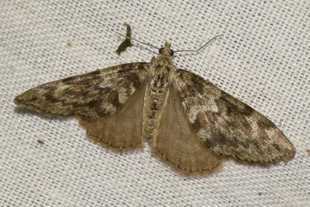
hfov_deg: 11.8
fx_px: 1500
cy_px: 104
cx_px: 155
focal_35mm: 174
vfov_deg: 7.9
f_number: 14
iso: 500
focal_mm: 116
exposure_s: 1/160
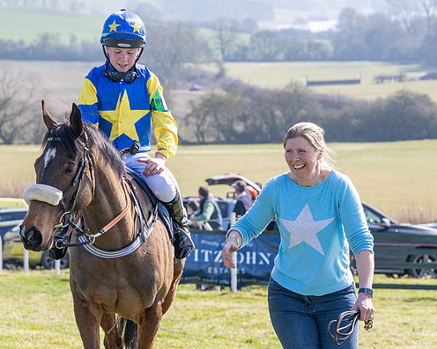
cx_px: 166
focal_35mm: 170
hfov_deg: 11.3
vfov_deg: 9.1
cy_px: 153
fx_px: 2199
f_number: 5
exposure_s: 1/640
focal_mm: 85
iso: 200
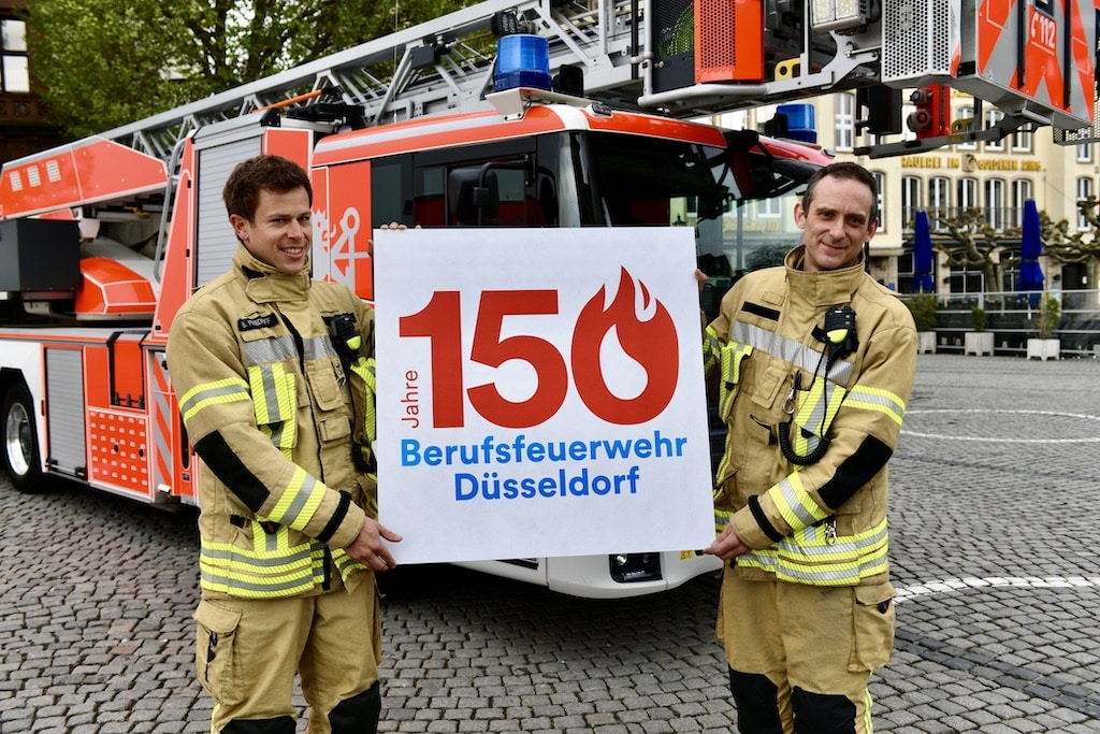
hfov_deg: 55.8
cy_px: 367
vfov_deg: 38.9
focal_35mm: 34
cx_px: 550
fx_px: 1039
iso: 125
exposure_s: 1/160
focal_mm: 34
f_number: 4.5
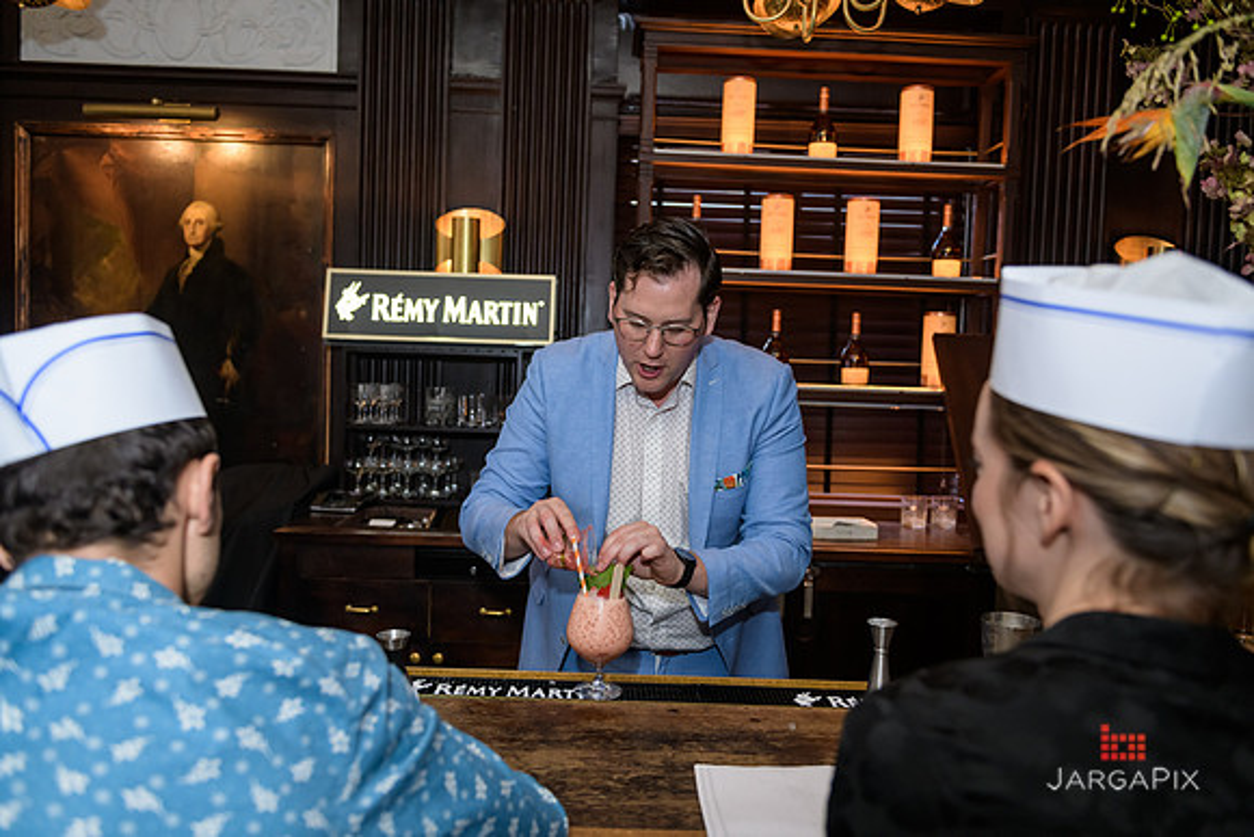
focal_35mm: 28
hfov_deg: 65.5
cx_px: 627
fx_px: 976
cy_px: 418
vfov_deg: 46.4
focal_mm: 28
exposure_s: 1/125
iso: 1000
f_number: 3.2
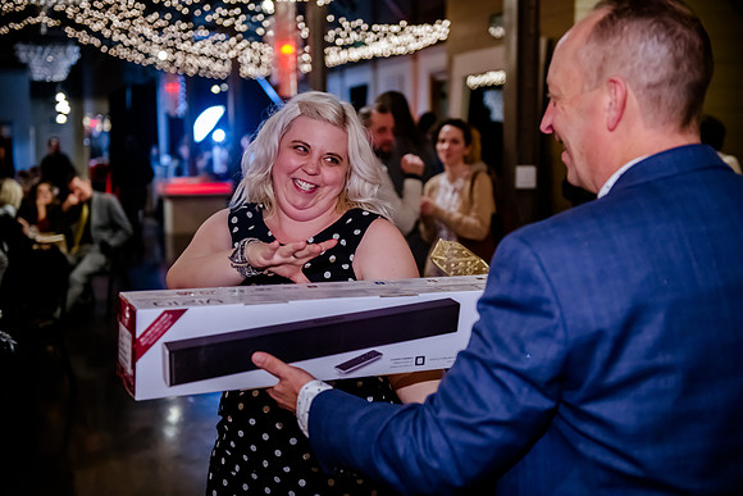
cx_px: 372
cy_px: 248
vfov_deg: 28.1
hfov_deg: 41.1
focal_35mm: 48
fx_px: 991
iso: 5000
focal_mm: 48
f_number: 2.8
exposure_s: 1/200
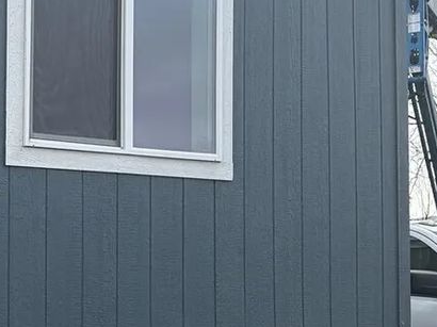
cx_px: -59
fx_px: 1009
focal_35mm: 80
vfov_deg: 18.3
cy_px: 232
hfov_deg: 22.8
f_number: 1.78
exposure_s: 1/2169
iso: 100
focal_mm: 6.76
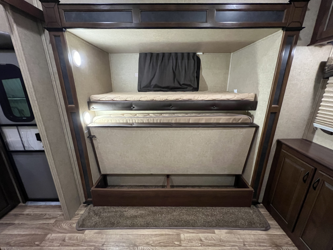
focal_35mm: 13
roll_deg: -0.8
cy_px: 125
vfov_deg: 89.9
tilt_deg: -17.1
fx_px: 125
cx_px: 166
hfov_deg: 106.2
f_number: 1.8
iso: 800
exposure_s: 1/60
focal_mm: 1.57
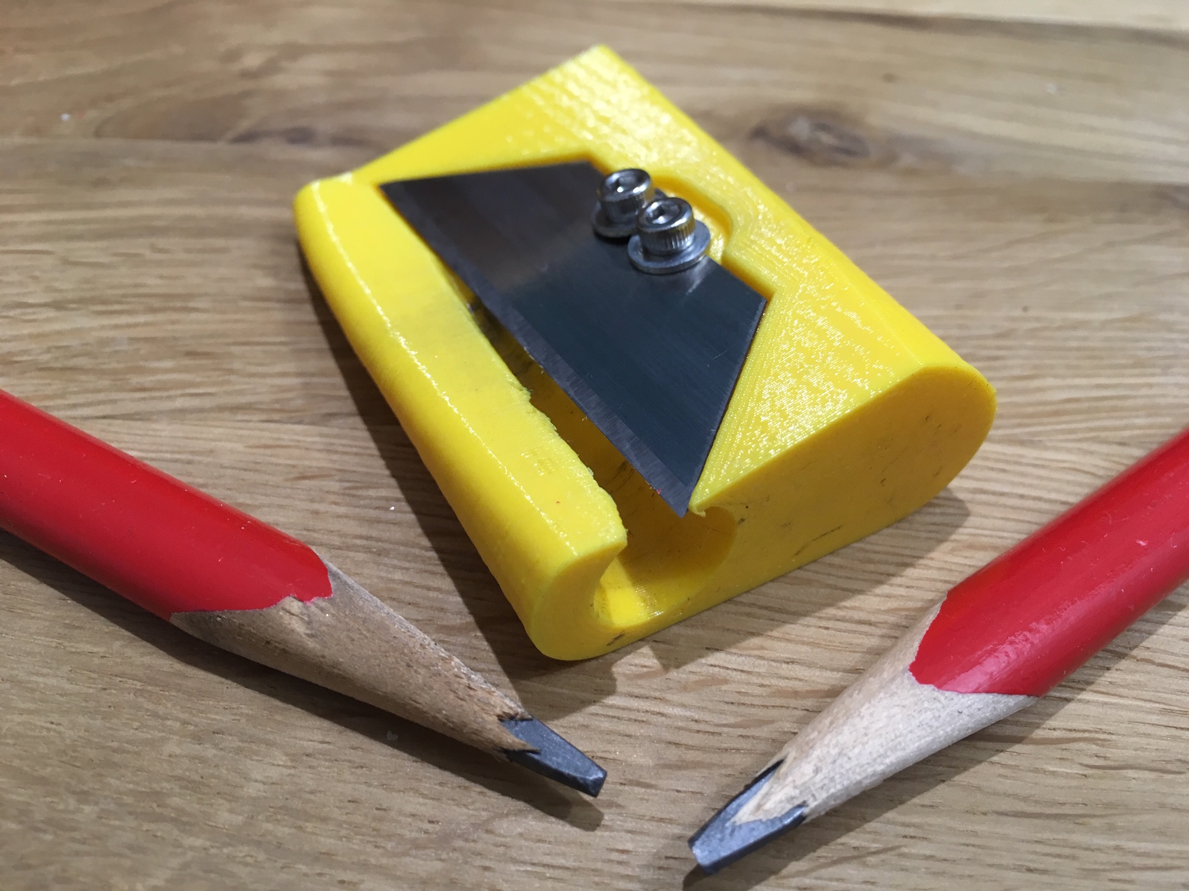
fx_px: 996
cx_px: 594
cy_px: 446
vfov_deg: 48.2
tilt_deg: -45.1
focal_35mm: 29
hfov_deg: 61.7
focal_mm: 4.15
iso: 100
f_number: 2.2
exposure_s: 1/33
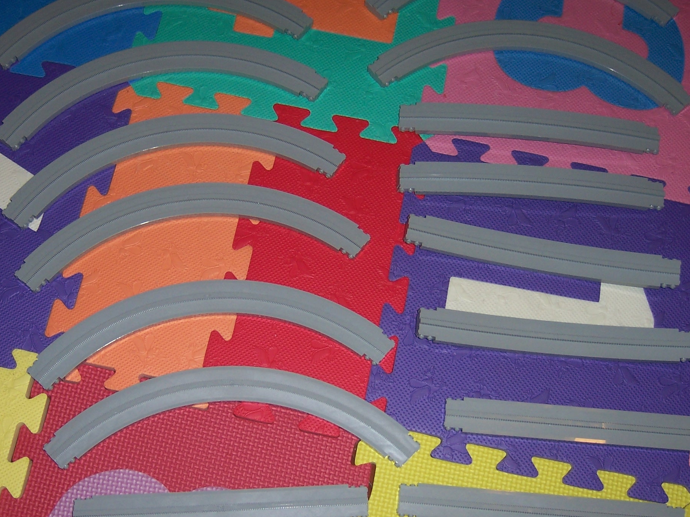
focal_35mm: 51
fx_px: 1017
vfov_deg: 28.5
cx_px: 292
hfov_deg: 37.4
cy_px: 294
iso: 80
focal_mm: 6.2
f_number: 2.8
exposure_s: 1/60
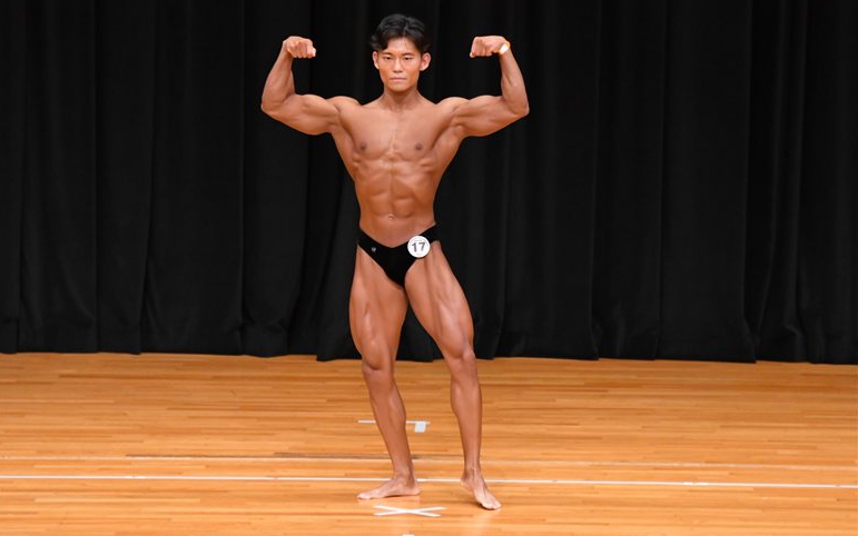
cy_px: 258
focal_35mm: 292
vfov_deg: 4.5
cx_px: 428
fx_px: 6828
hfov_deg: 7.2
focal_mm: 190
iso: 4000
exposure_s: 1/400
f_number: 5.6
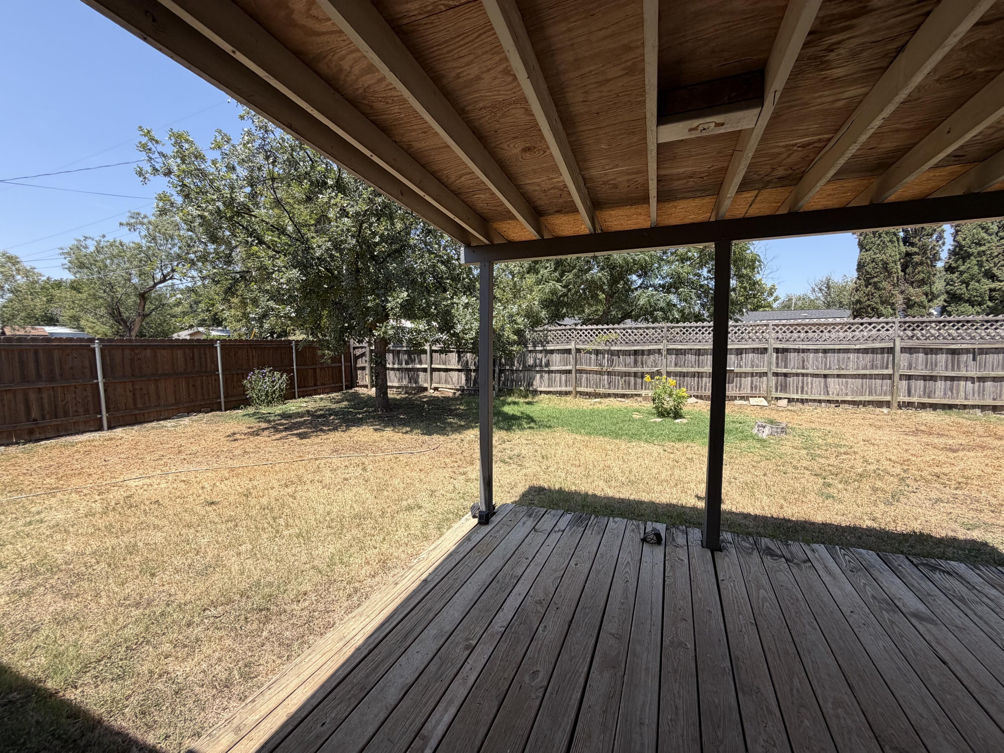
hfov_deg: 102.1
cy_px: 376
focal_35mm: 14
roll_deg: +1.3
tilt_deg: -4.9
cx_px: 502
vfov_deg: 85.7
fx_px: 406
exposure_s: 1/770
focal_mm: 2.22
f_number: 2.2
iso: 40
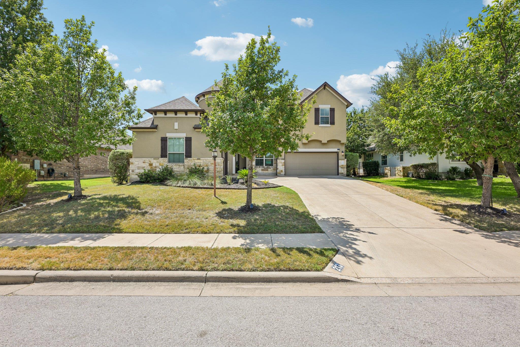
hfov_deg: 98.5
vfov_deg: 75.5
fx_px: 224
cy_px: 174
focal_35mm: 16
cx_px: 260
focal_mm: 15.5
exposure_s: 1/350
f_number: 6.7
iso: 100
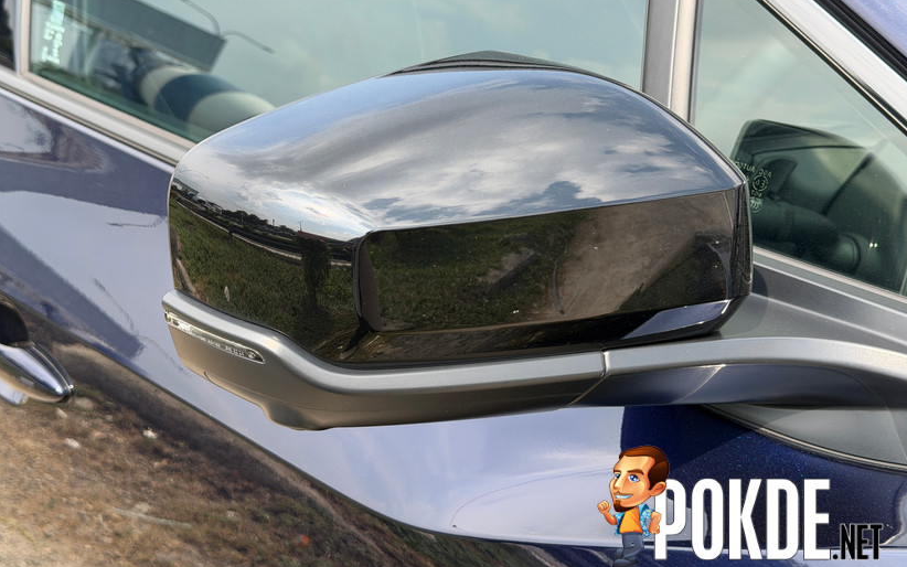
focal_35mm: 52
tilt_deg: -18.6
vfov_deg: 24.9
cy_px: 255
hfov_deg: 38.9
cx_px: 461
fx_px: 1286
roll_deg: +1.1
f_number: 1.78
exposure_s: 1/855
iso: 64
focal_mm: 6.76
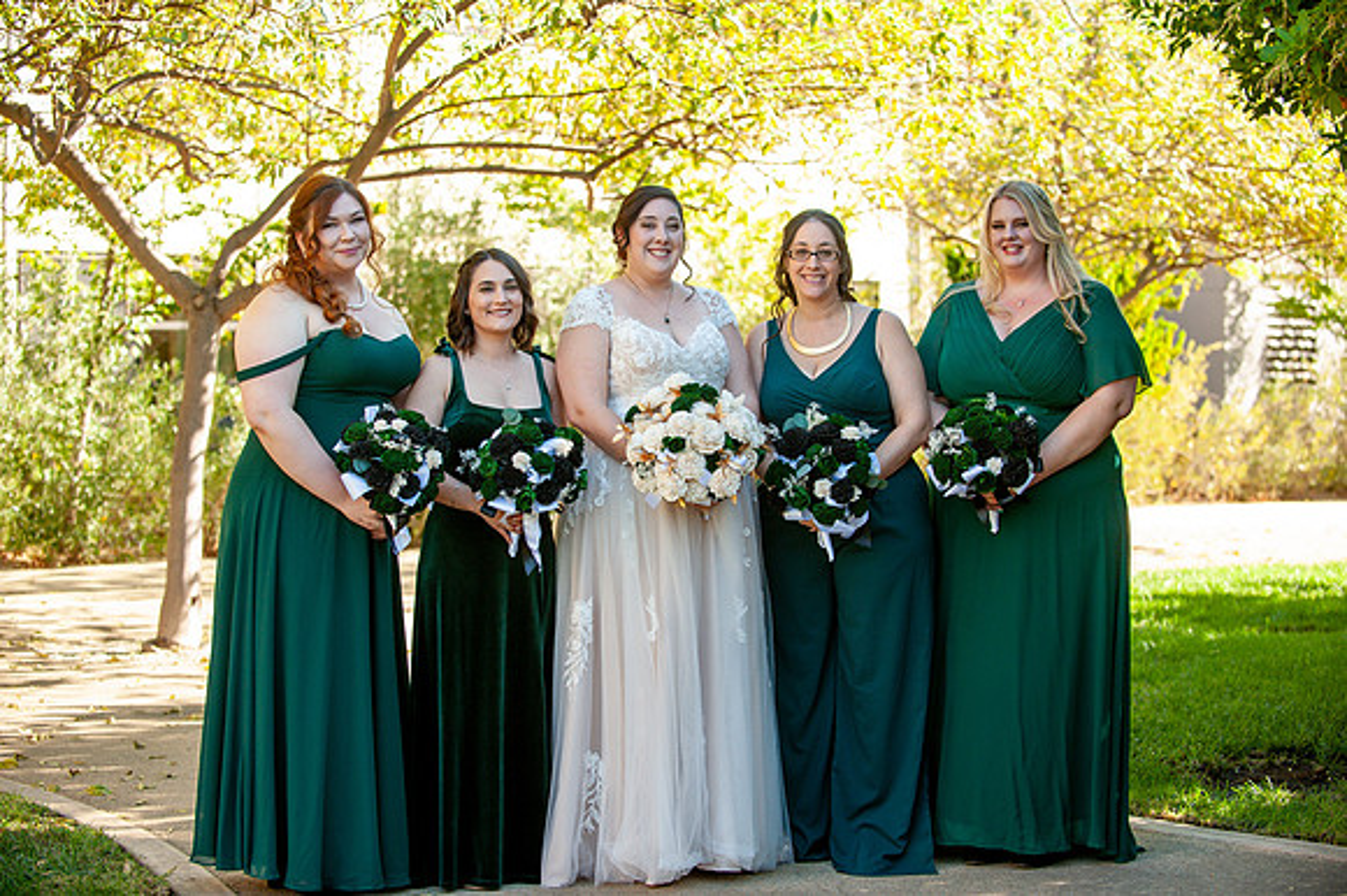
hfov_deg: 28.9
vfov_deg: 19.4
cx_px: 674
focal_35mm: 70
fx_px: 2618
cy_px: 448
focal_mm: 70
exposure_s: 1/500
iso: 400
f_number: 3.5
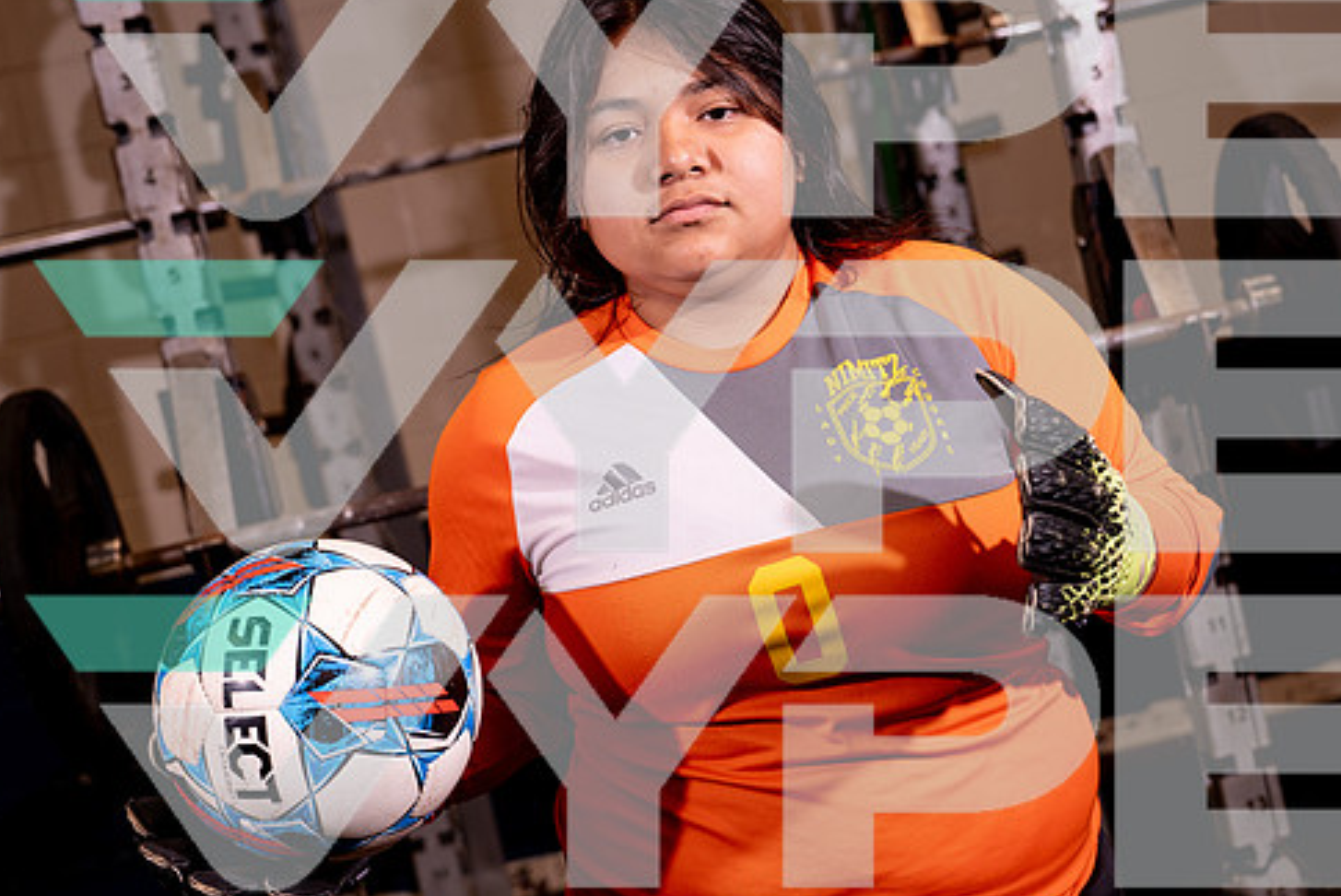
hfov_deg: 36.2
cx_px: 738
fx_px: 2050
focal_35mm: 55
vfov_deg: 24.6
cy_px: 408
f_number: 4
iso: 500
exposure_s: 1/250
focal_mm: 46
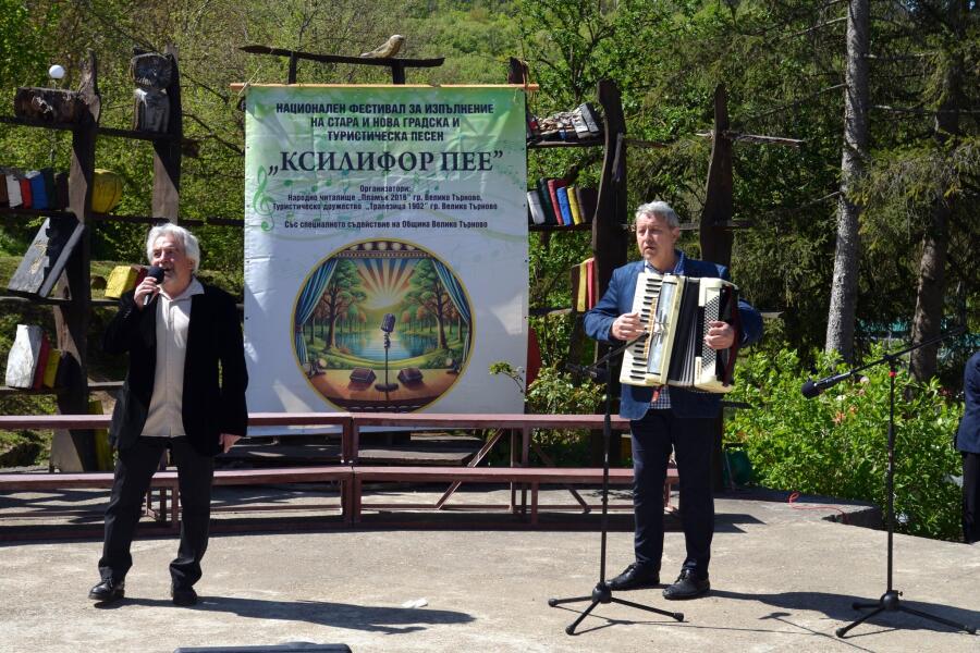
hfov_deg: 34.5
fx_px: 1579
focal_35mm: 58
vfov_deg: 23.4
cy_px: 326
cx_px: 490
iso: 100
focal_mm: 58
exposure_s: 1/125
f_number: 5.6
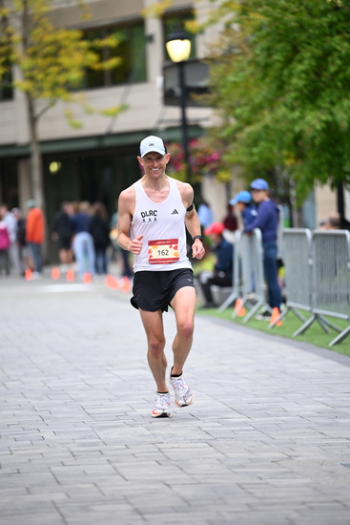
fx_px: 2915
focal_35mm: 200
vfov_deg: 10.3
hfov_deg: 6.9
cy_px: 262
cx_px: 175
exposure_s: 1/1250
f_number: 2.8
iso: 1250
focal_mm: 200
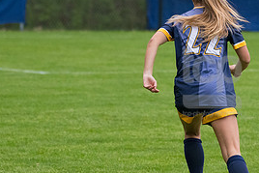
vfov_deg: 3.2
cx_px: 213
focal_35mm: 433
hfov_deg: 4.8
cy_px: 83
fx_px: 3117
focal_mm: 200
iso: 4000
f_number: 5.6
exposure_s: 1/1600
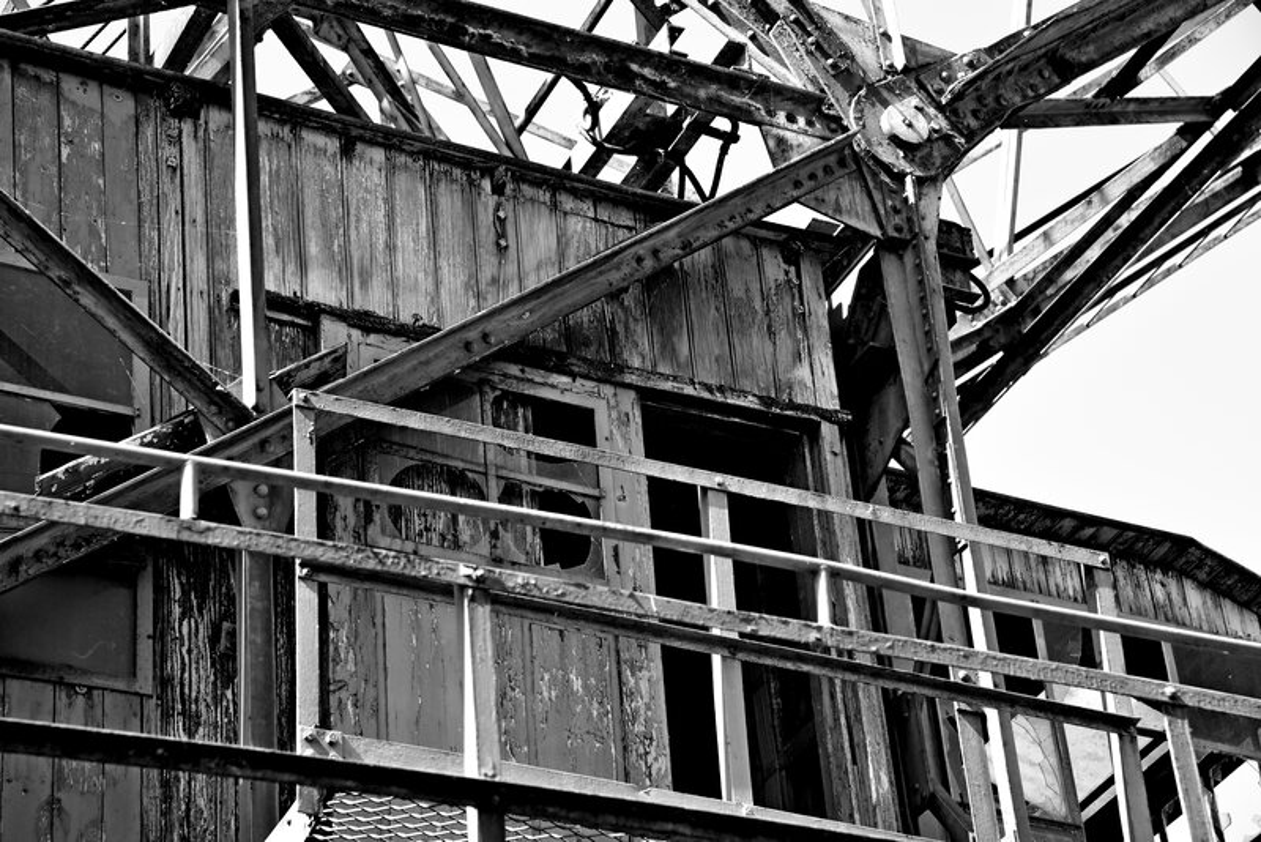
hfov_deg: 19.4
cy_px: 421
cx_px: 630
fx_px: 3679
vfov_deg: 13.1
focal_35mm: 105
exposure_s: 1/250
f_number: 8
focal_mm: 105
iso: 800
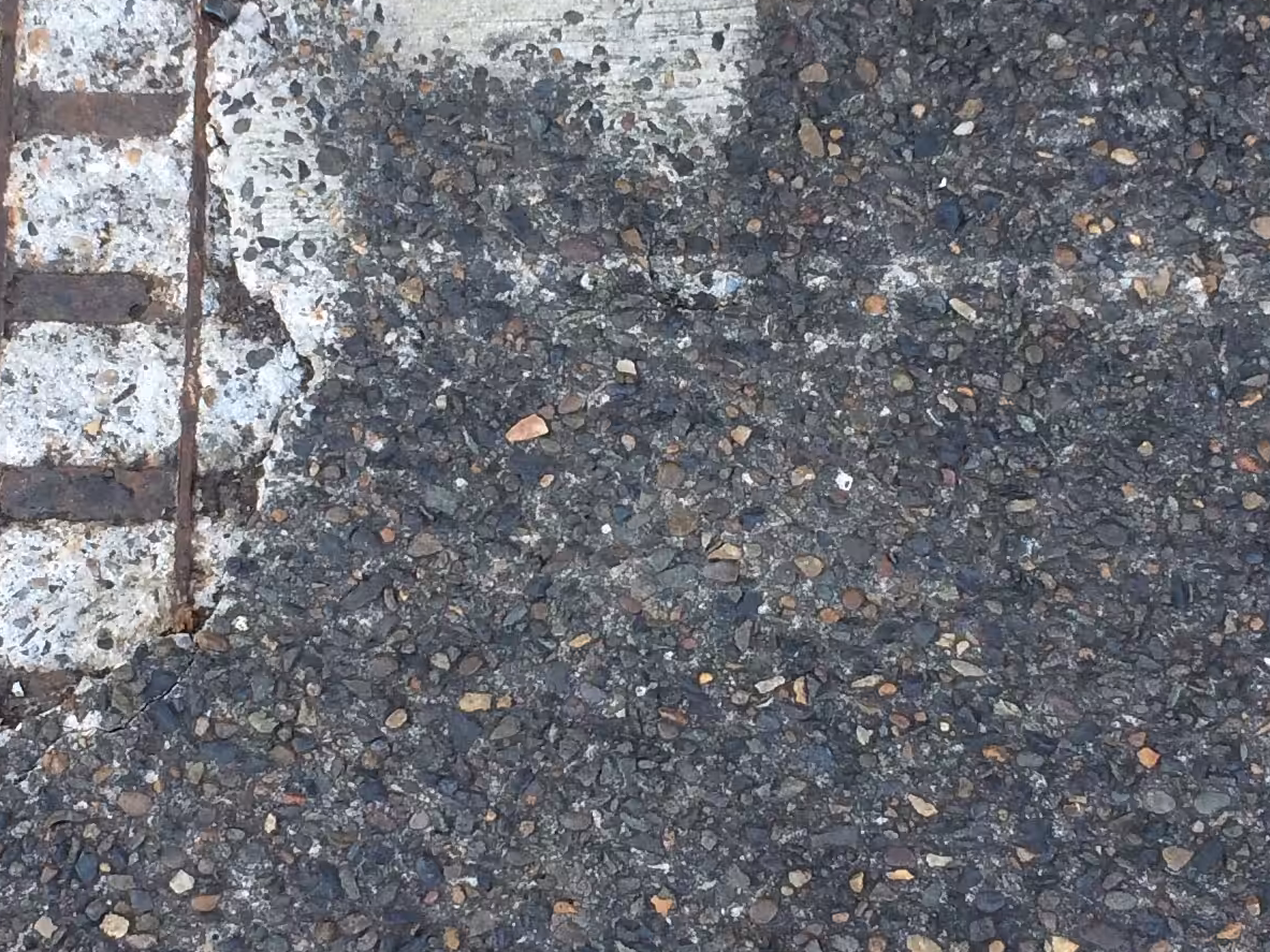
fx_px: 2935
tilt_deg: -68.9
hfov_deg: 24.4
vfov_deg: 18.4
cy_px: 353
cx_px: 571
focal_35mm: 80
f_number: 2.2
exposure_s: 1/120
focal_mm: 4.15
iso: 64
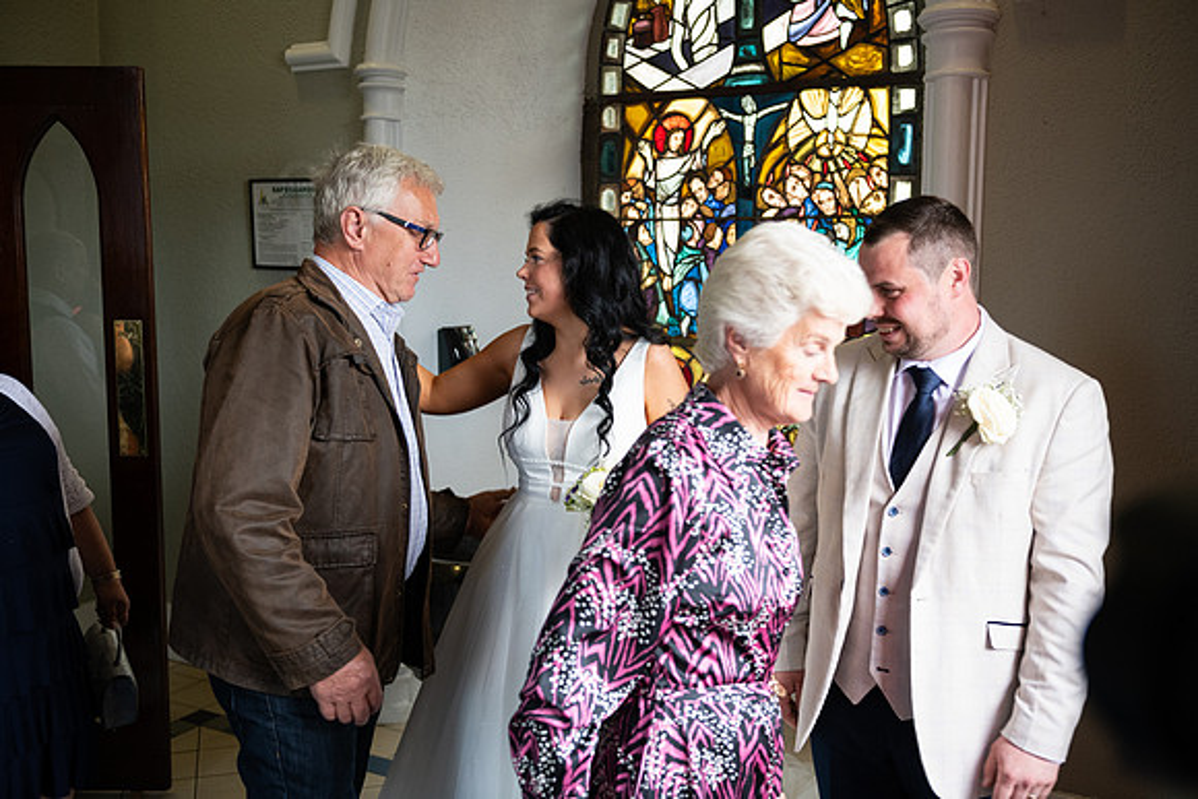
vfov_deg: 37.9
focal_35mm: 35
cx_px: 599
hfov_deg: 54.4
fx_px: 1165
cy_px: 400
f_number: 3.5
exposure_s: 1/160
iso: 640
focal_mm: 35
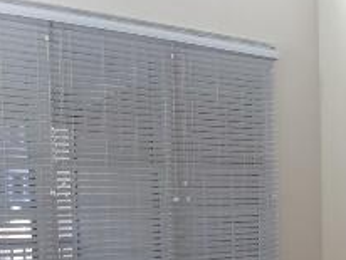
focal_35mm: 90
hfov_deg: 18.9
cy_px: 275
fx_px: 901
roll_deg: -1.6
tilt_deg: -6.4
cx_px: 534
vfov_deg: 16.0
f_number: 2.2
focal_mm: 4.15
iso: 32
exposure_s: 1/60
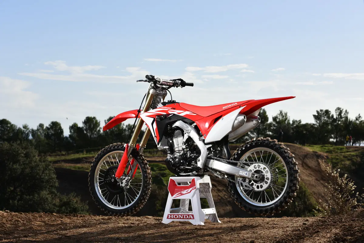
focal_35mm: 86
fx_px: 869
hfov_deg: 23.6
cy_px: 122
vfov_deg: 15.9
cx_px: 182
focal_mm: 86
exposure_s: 1/250
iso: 64
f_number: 8
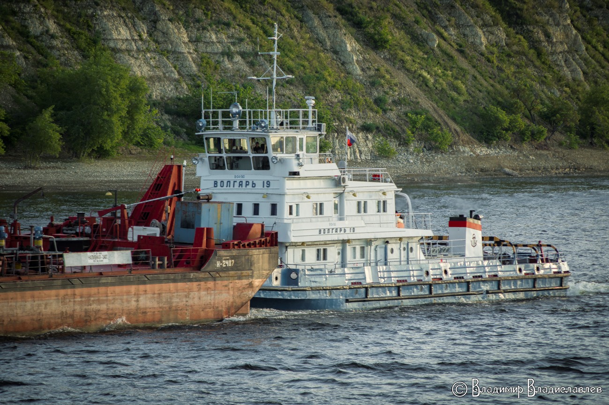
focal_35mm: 300
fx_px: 5070
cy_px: 202
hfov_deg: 6.9
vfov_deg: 4.6
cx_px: 304
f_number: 5.6
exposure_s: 1/160
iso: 100
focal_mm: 200
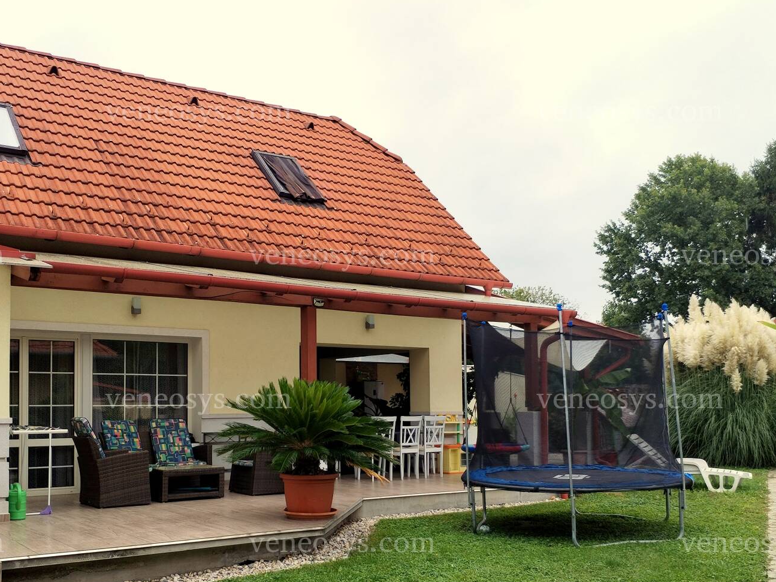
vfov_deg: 33.4
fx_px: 964
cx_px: 342
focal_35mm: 43
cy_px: 378
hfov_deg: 43.8
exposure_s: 1/621
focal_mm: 4.75
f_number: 1.8
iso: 100
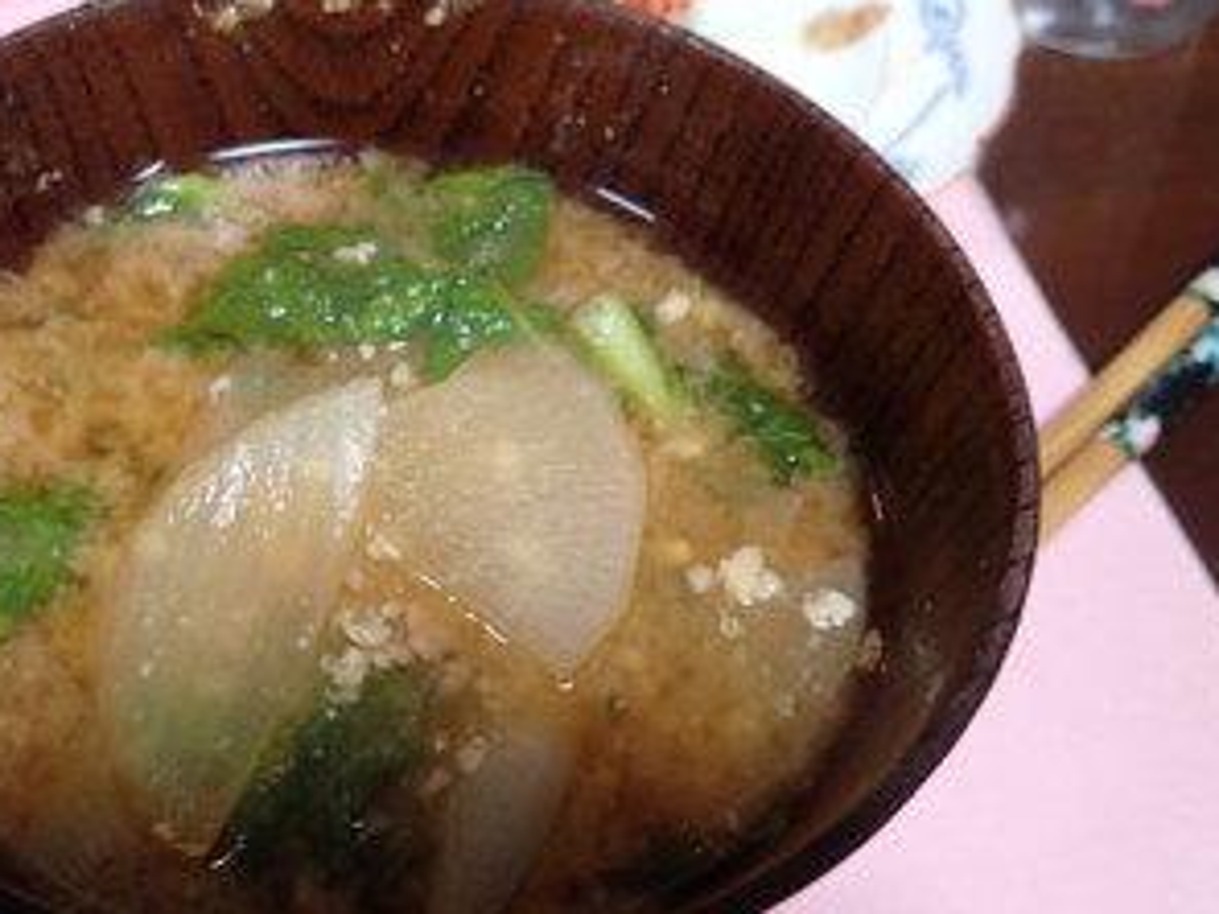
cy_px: 626
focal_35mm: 38
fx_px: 1338
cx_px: 383
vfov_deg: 37.2
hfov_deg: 48.0
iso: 200
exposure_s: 1/25
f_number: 2
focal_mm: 4.5
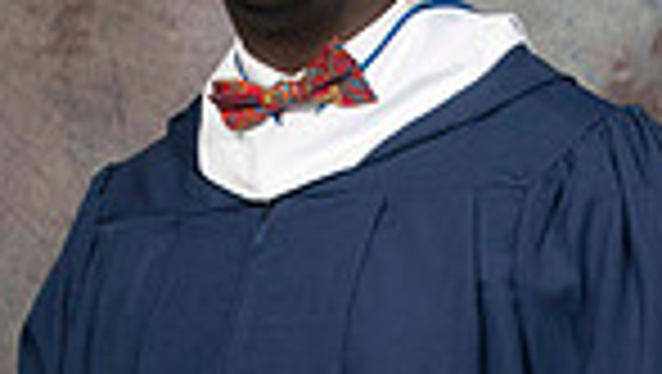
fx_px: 3373
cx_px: 317
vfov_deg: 6.3
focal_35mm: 192
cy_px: 356
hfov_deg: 11.2
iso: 200
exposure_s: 1/125
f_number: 5.6
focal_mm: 40
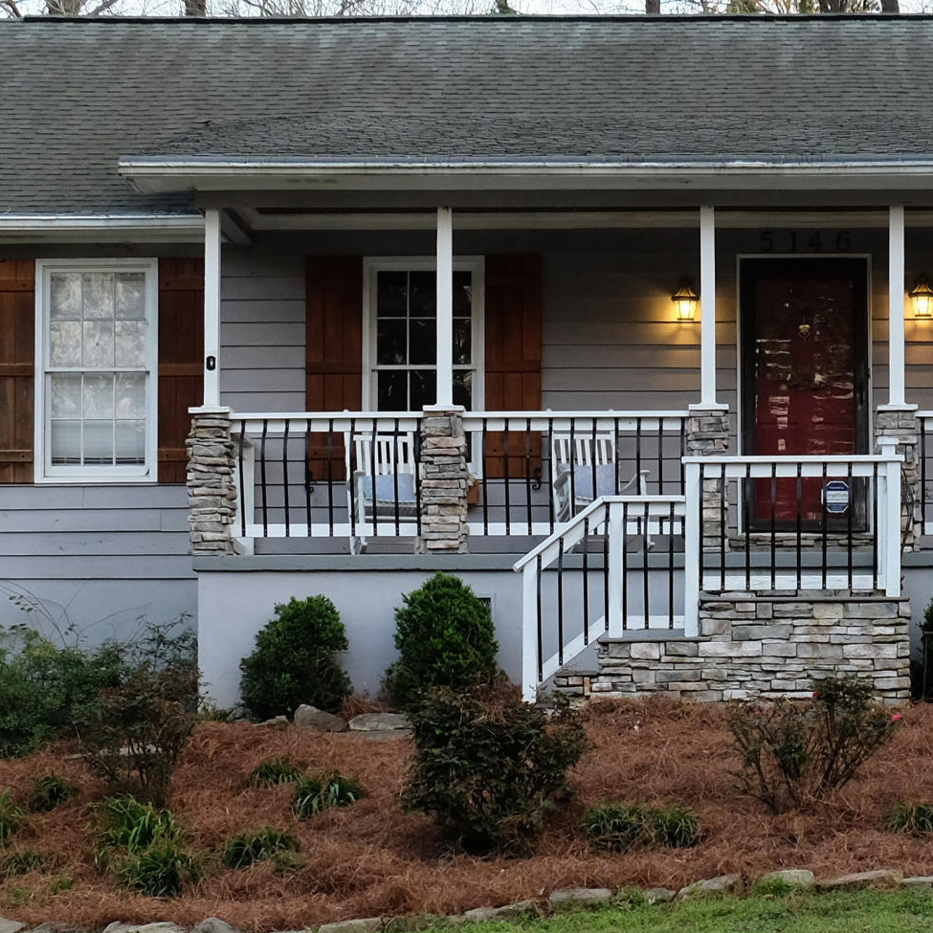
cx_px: 812
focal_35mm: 115
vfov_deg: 15.1
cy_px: 682
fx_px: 3507
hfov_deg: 15.0
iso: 800
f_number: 5.6
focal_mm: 29.3
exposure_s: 1/60
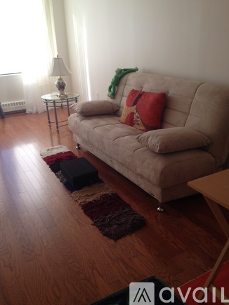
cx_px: 113
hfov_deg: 39.7
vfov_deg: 51.3
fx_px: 317
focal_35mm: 36
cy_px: 151
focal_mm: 4.28
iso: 64
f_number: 2.4
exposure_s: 1/20
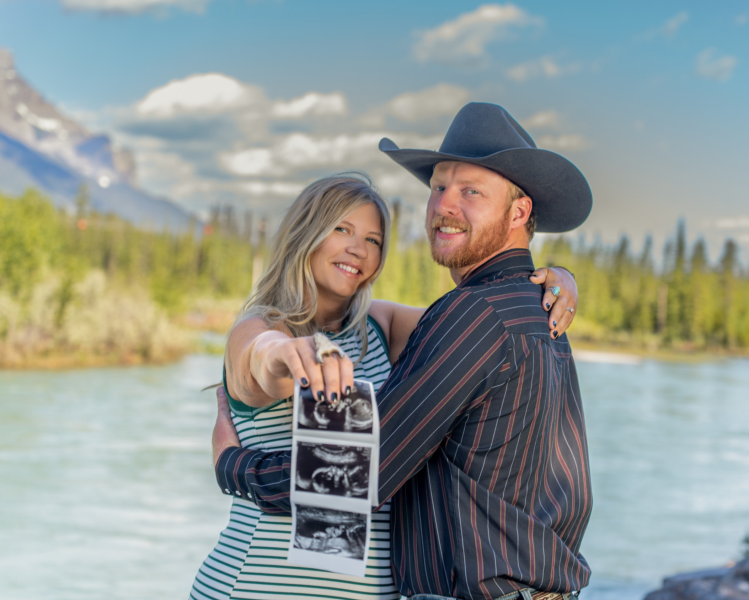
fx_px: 1441
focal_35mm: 65
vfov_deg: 23.5
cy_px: 303
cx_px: 431
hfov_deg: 29.1
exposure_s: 1/250
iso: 160
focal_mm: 57
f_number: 3.2
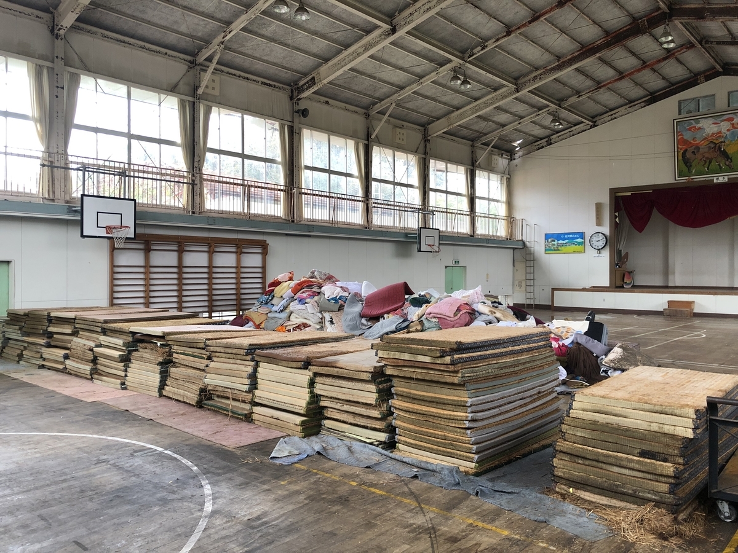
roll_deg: +0.6
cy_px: 276
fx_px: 597
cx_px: 369
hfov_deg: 63.4
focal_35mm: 28
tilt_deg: -0.1
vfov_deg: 49.7
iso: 32
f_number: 1.8
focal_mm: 4
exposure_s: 1/30
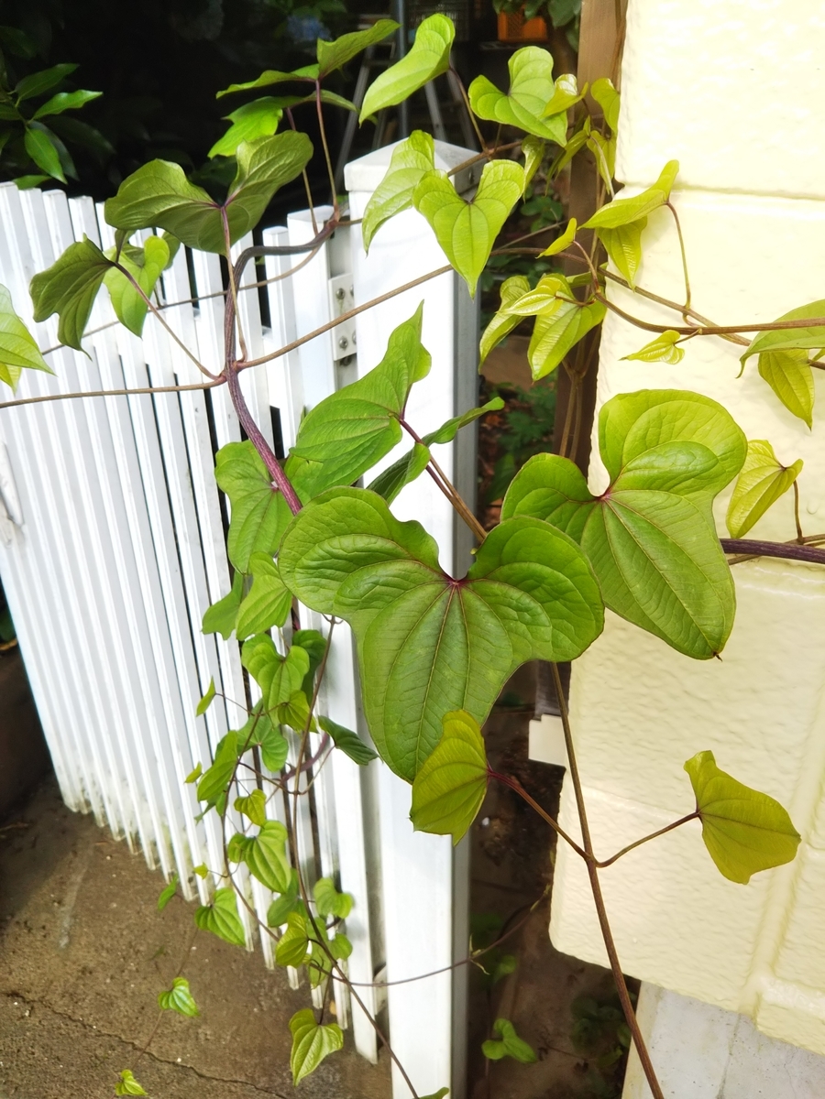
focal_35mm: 30
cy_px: 550
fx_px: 953
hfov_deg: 46.8
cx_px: 412
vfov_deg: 60.0
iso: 20
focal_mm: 4
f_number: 2.2
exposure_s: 1/332
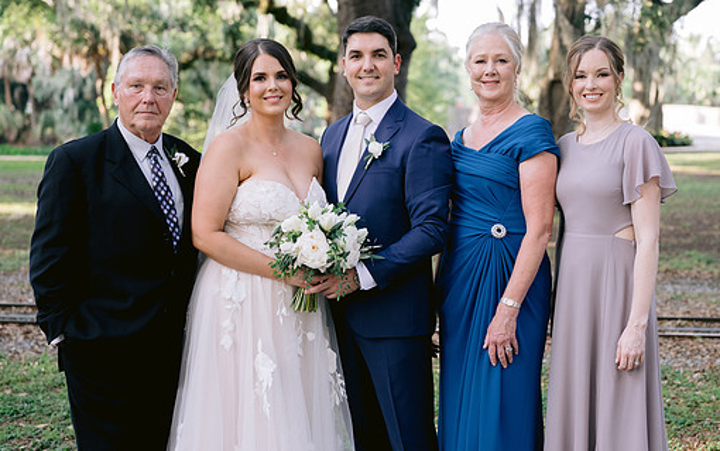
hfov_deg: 35.1
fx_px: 1138
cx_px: 378
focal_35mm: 58
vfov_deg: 22.4
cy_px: 235
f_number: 2.8
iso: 400
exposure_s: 1/320
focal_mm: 50
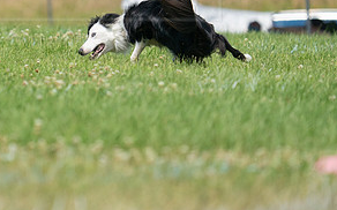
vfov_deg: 1.8
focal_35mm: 734
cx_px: 31
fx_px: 6736
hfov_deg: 2.9
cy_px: 3
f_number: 6.3
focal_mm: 362
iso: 1000
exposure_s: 1/4000
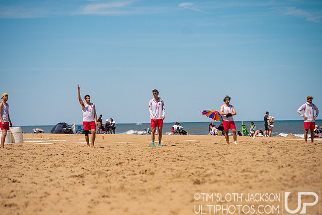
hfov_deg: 15.1
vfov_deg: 10.1
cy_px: 114
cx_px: 157
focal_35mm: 136
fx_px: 1216
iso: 400
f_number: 2.8
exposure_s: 1/8000
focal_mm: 128
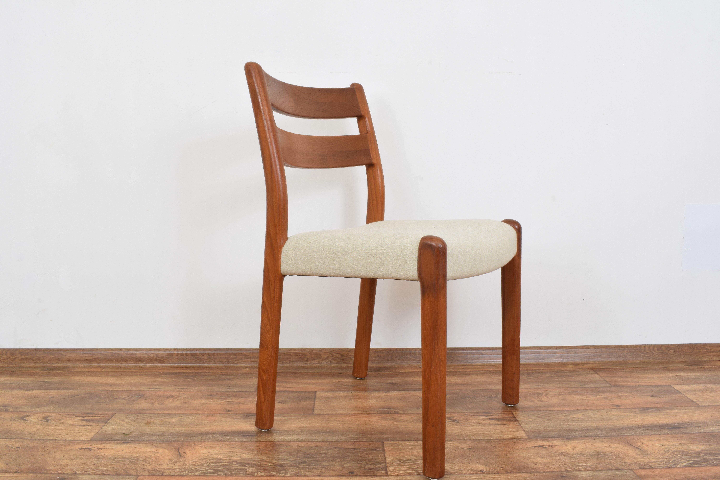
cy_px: 240
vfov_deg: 41.7
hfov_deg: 59.5
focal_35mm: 32
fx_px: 630
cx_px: 360
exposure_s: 4
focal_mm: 21
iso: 100
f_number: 25
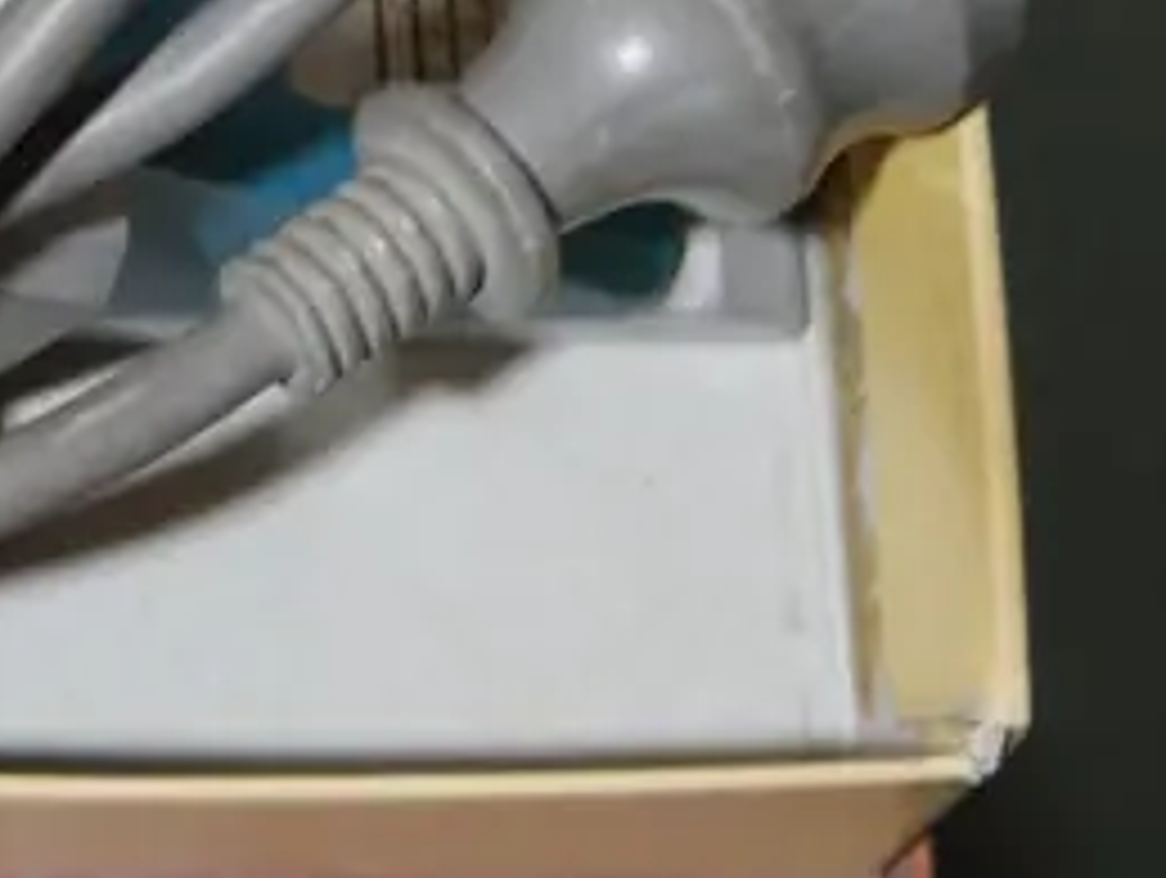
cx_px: -752
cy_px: -142
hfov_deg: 11.8
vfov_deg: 9.3
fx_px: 5329
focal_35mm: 158
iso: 400
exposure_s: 1/60
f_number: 4.5
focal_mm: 20
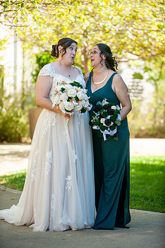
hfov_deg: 10.1
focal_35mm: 135
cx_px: 82
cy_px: 124
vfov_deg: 15.2
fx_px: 930
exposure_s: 1/1250
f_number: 3.5
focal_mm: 135
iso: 400
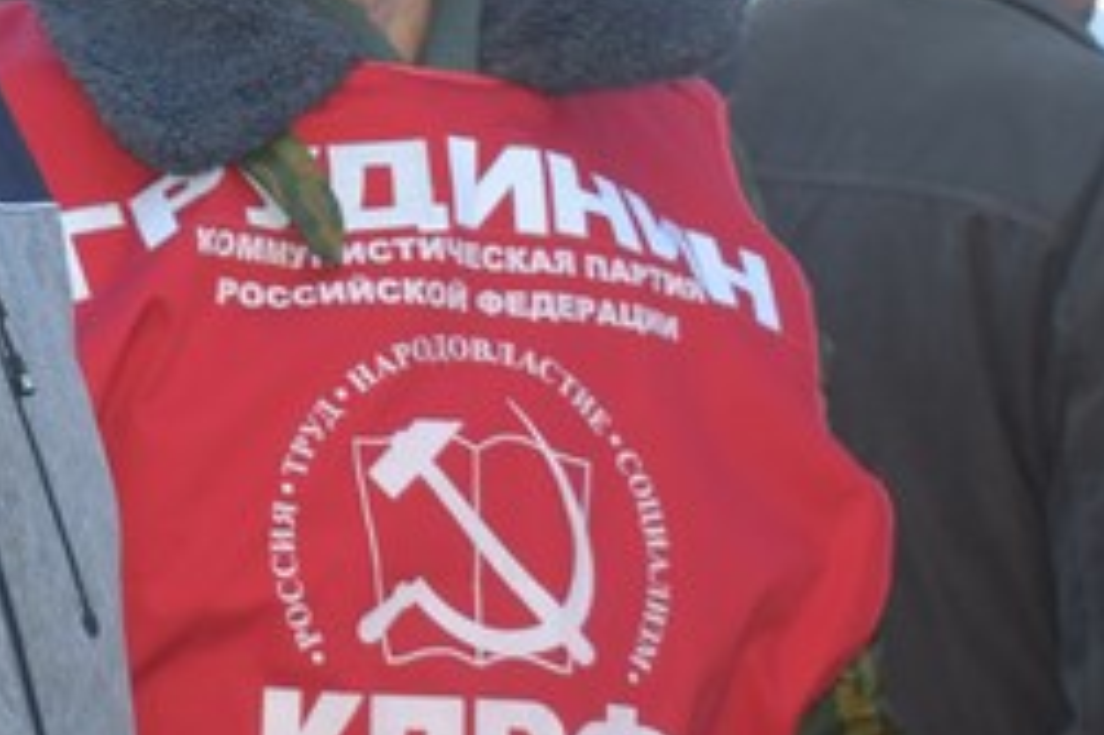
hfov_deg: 9.6
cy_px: -108
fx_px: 6374
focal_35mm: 208
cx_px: -607
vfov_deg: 6.6
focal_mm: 34
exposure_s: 1/125
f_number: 5.6
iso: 160
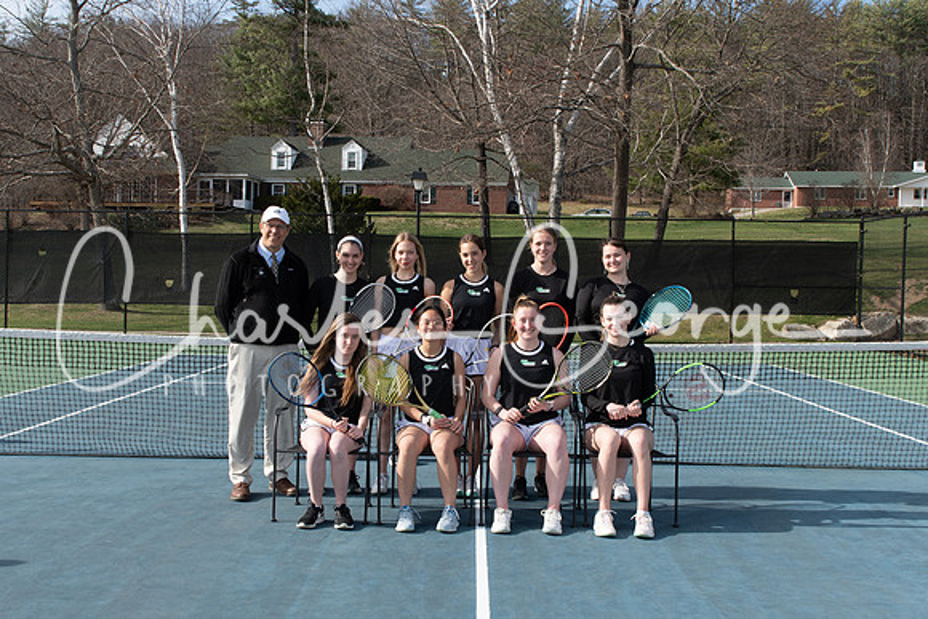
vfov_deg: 32.8
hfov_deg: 47.6
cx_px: 456
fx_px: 1053
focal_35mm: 41
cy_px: 308
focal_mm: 24
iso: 100
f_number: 8
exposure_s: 1/160
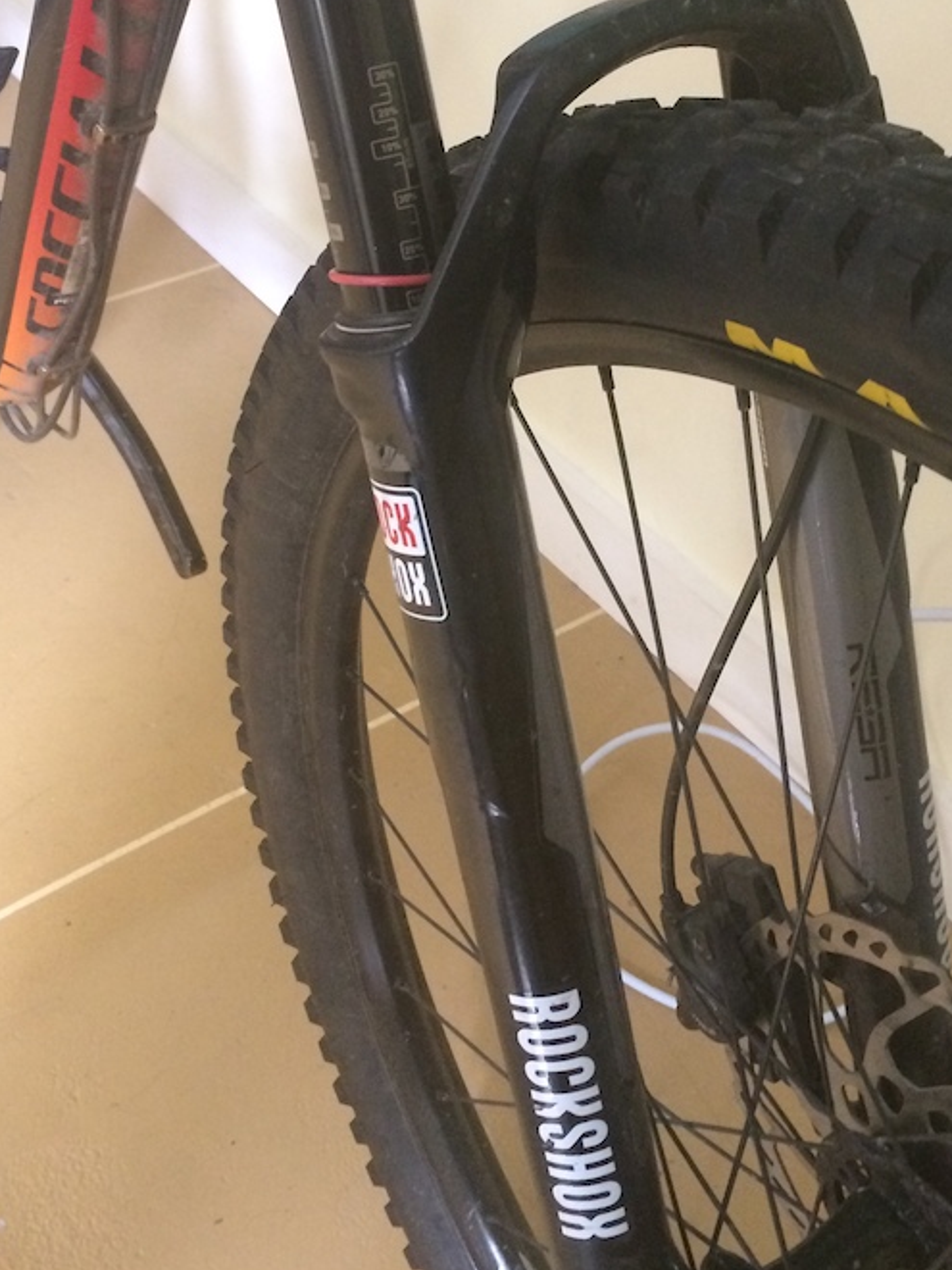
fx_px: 1650
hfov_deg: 32.2
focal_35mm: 45
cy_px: 456
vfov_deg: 41.7
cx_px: 515
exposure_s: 1/17
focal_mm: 4.15
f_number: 2.2
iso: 250
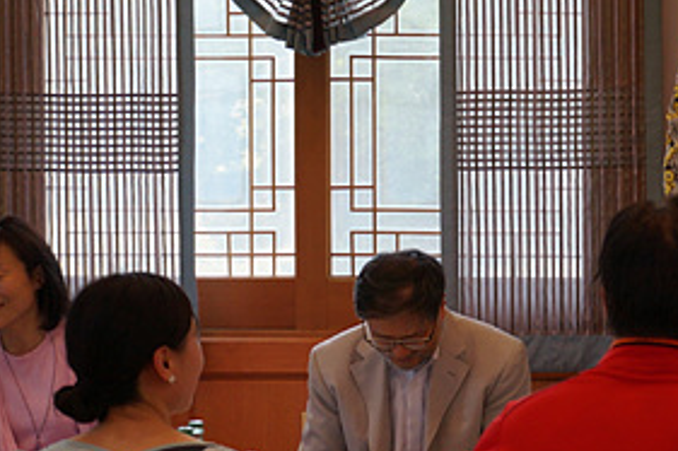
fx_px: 2108
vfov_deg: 12.2
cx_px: 746
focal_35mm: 112
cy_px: 134
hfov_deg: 17.6
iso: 320
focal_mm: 30
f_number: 4
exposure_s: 1/160
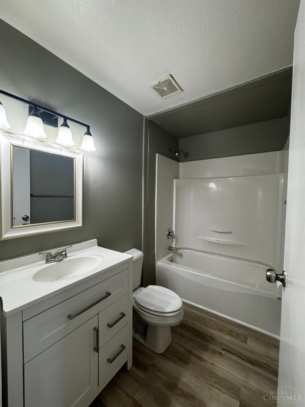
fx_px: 164
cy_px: 204
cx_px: 152
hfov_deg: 85.7
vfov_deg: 102.1
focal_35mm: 14
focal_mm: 2.22
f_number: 2.2
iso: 200
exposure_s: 1/120
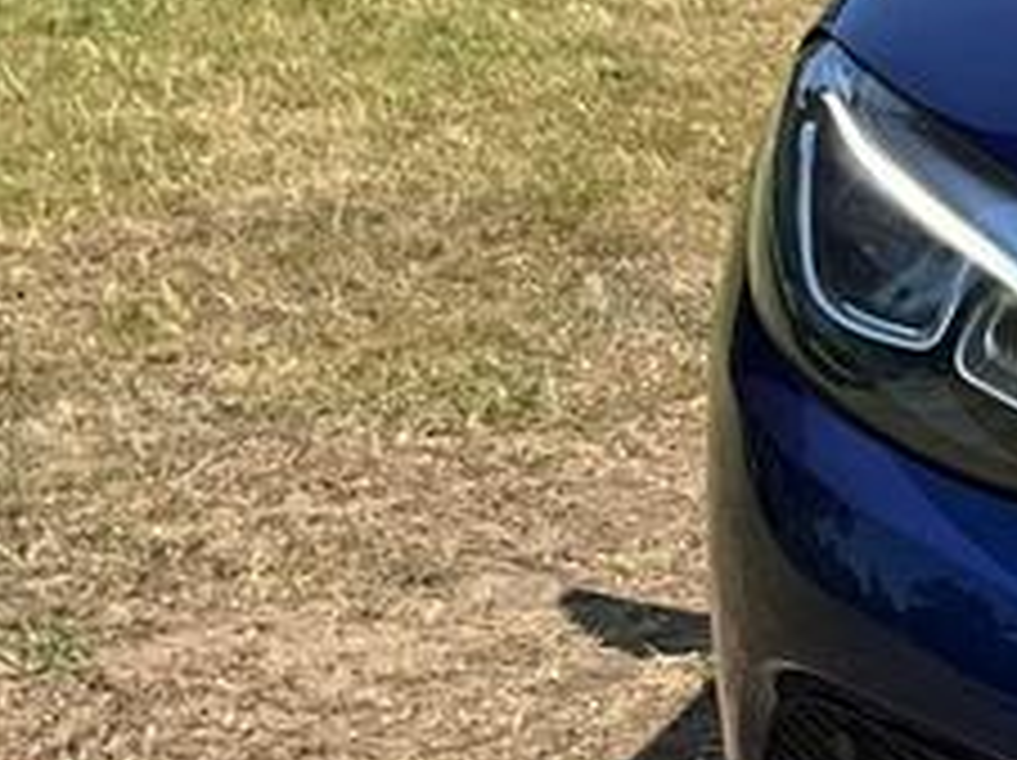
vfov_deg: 9.6
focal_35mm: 154
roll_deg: +2.1
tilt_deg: -14.3
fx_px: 4520
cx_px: 2079
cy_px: 549
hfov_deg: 11.5
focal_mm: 3
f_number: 1.8
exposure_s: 1/1250
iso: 25
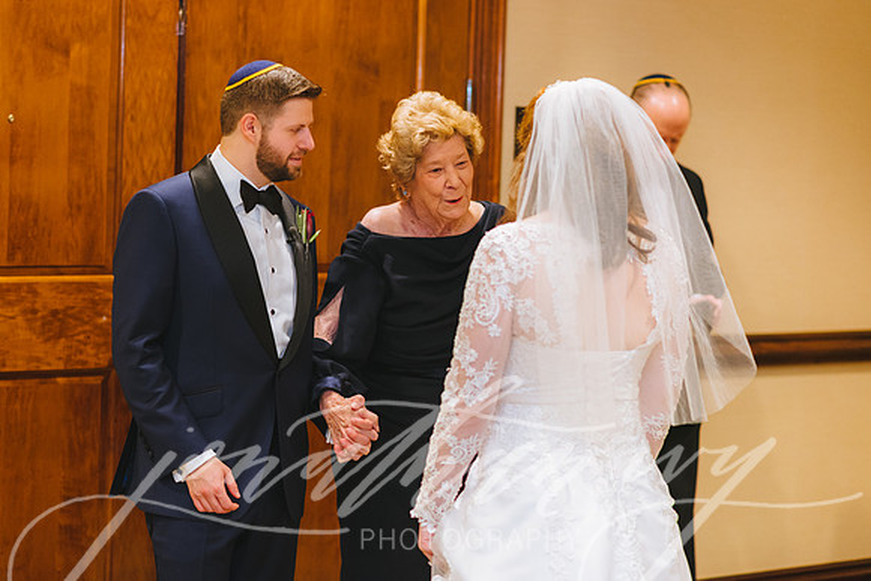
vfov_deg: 14.4
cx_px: 391
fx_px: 2296
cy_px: 265
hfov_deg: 21.5
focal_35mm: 95
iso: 1250
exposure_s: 1/160
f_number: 2.2
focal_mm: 85
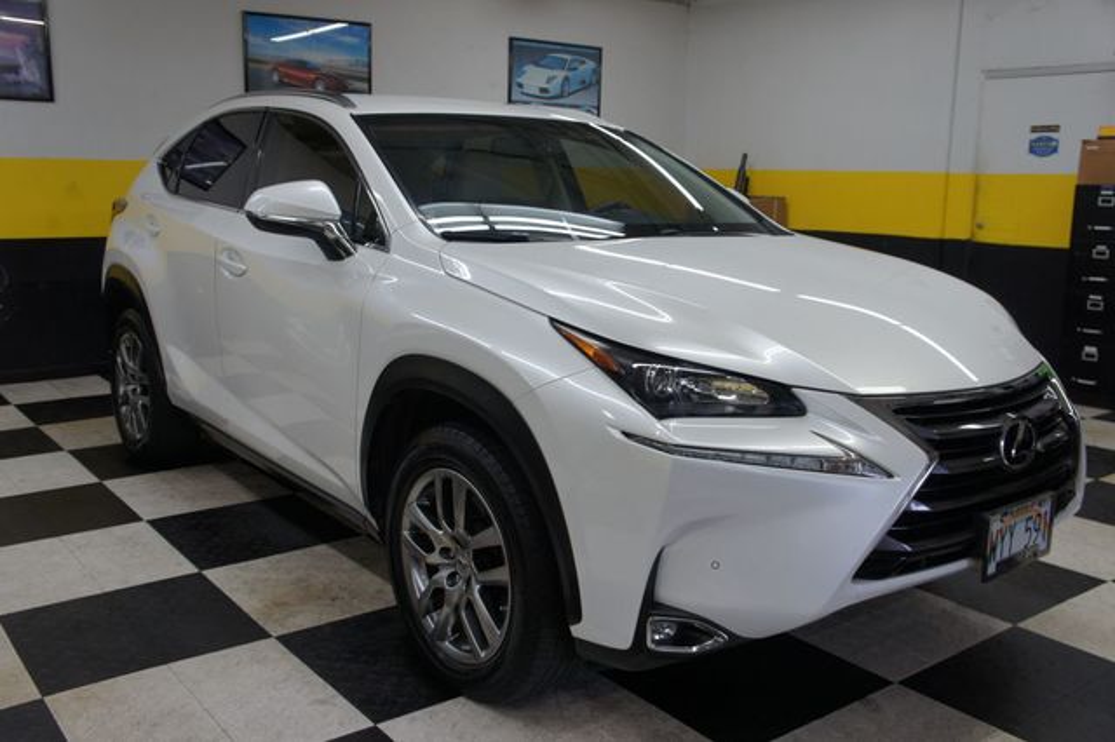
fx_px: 975
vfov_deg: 41.7
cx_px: 558
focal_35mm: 32
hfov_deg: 59.5
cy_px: 371
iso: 200
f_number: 4.5
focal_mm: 21
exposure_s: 1/50
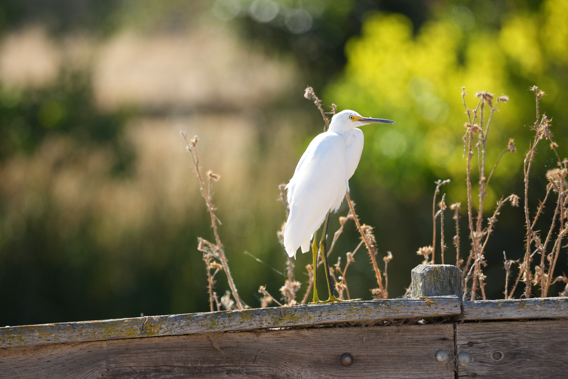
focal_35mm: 600
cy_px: 190
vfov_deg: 2.3
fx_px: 9466
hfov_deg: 3.4
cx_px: 284
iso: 500
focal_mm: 400
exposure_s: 1/1250
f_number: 4.5
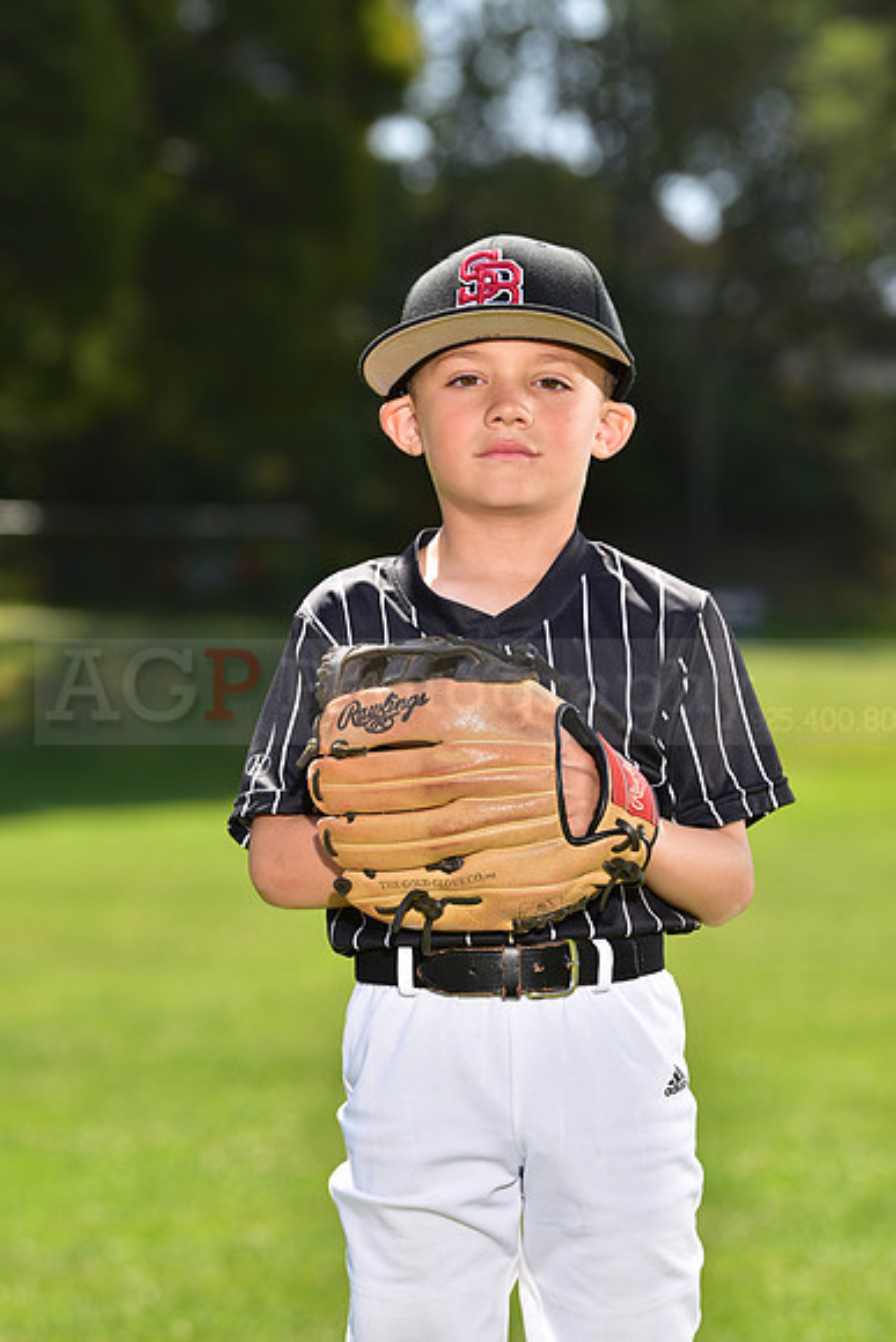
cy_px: 671
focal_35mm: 150
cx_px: 448
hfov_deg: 9.2
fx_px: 5596
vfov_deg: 13.7
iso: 100
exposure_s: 1/250
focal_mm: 150
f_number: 5.6
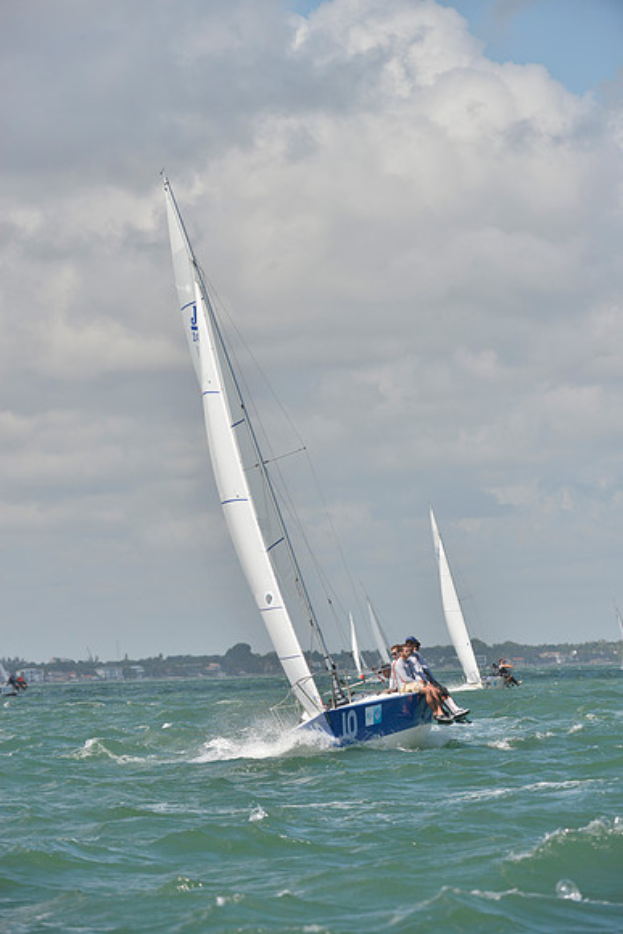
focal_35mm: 200
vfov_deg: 10.3
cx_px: 312
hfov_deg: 6.9
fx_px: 5188
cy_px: 467
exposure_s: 1/1250
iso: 280
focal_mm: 200
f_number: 8
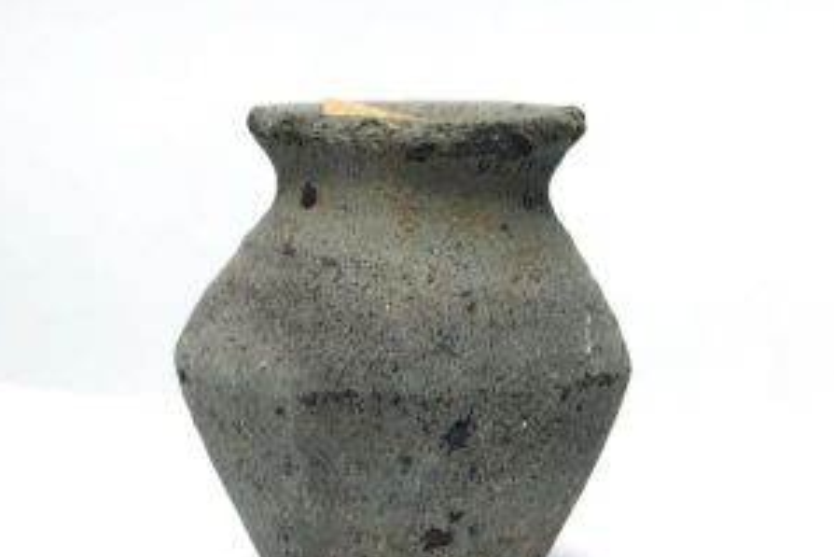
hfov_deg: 18.5
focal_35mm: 111
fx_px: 2565
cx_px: 409
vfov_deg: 12.4
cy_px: 318
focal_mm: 55
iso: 400
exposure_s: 1
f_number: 9
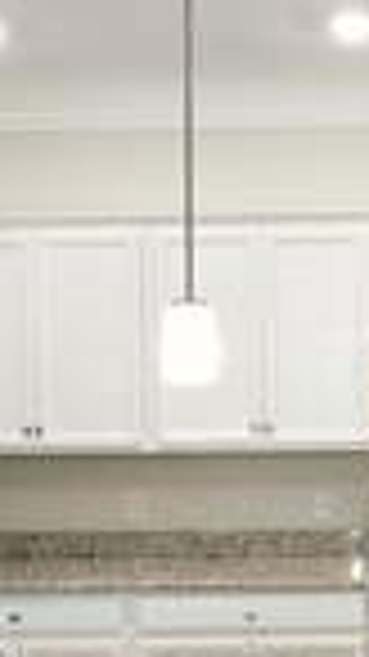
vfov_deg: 33.8
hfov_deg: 18.5
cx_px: 423
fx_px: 1080
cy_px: 356
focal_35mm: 62
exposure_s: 1/60.2
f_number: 2.2
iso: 100
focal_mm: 2.2
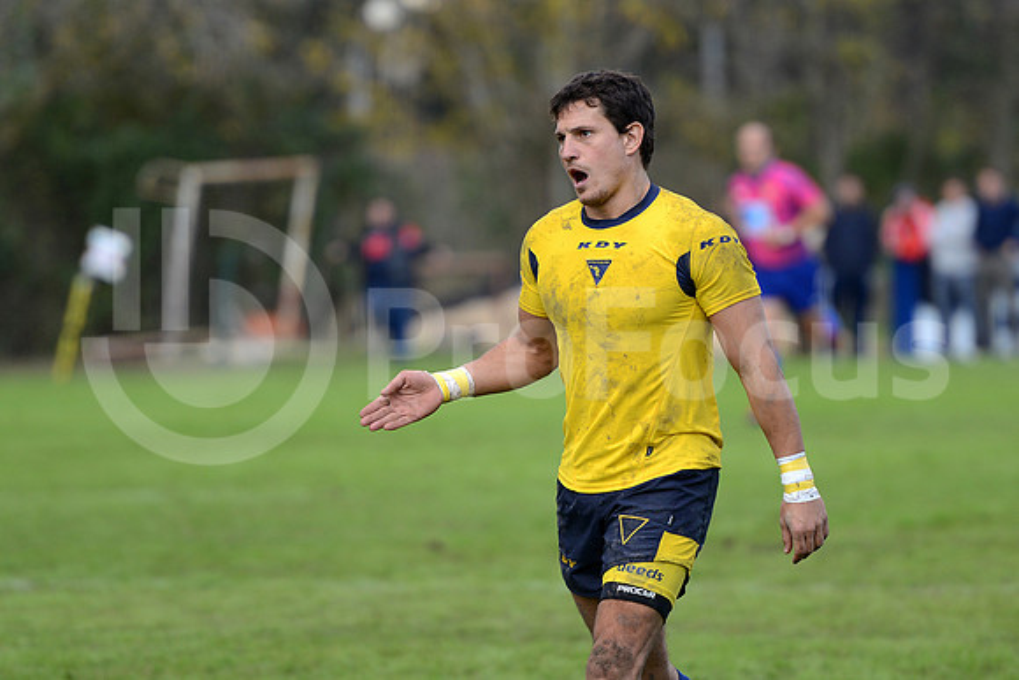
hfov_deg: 7.4
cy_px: 340
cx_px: 510
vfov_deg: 4.9
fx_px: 7927
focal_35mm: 280
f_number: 4
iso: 400
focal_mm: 280
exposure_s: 1/500
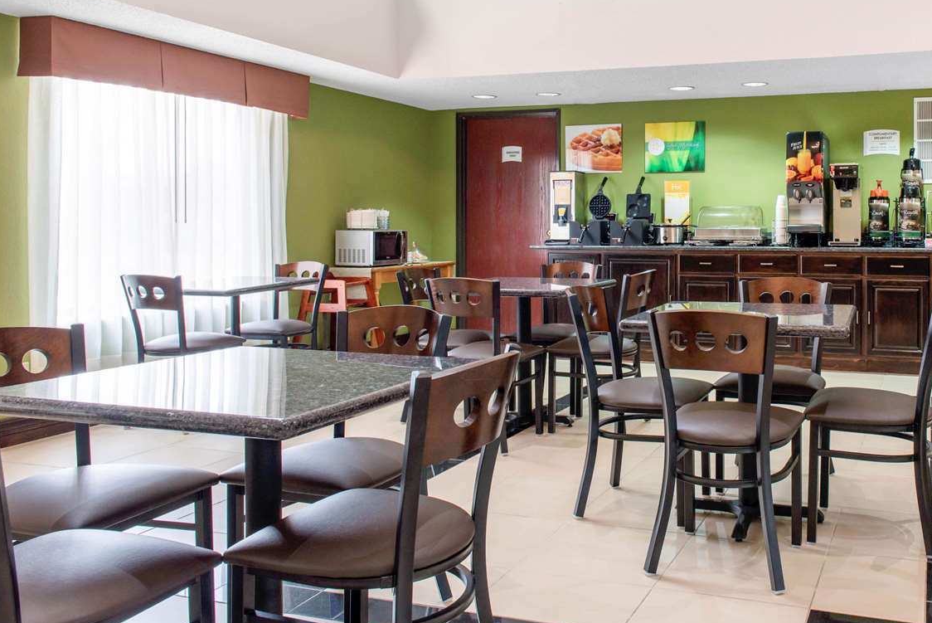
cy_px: 247
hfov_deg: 57.5
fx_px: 829
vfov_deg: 41.0
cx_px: 616
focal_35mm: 32
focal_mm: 24
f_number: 11
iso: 400
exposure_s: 1/8
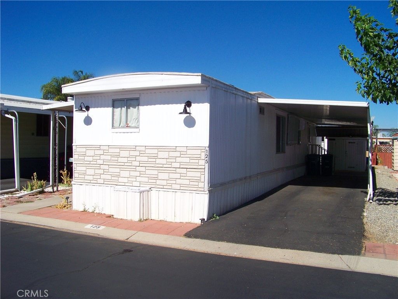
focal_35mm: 33
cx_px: 199
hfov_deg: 55.4
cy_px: 150
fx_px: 379
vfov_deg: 42.9
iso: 64
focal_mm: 5.85
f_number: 3.6
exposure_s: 1/1250
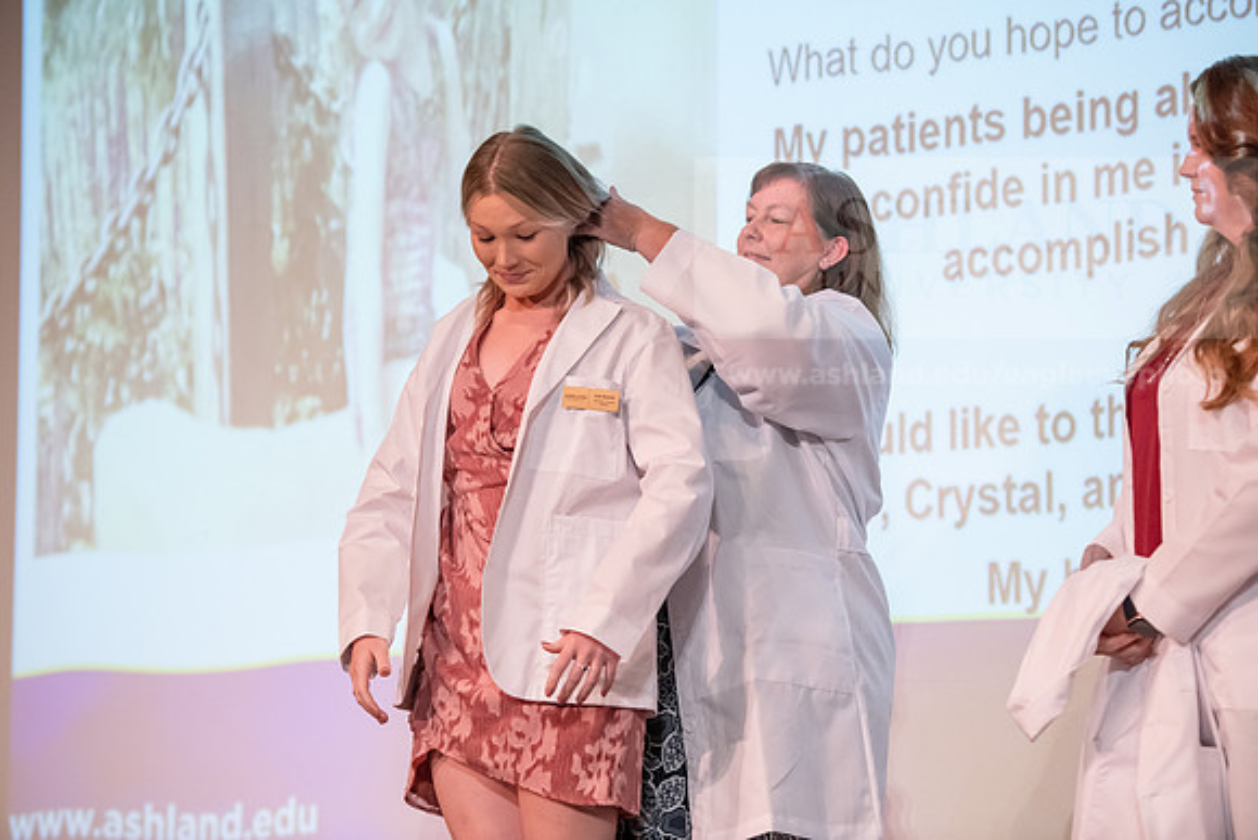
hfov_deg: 15.8
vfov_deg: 10.6
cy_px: 420
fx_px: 4544
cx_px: 629
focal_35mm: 130
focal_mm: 130
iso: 2500
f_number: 3.2
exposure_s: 1/200
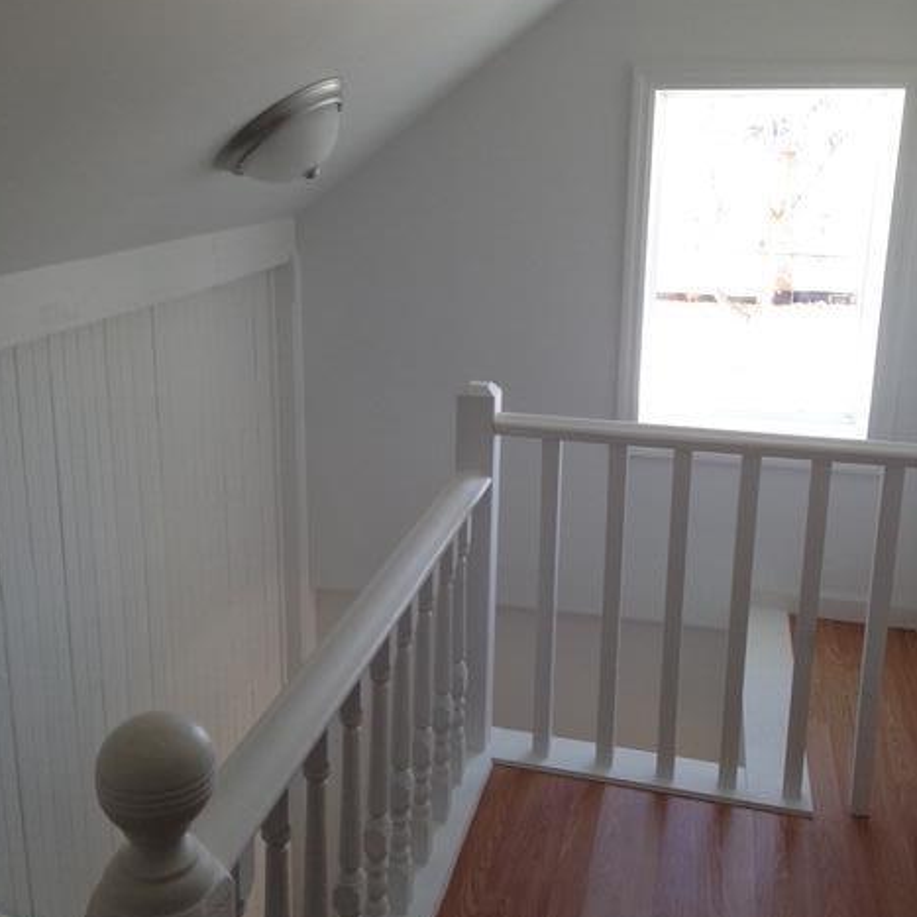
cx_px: 448
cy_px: 412
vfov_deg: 41.8
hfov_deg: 41.9
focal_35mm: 40
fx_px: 1199
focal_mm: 4.12
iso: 80
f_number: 2.4
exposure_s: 1/120
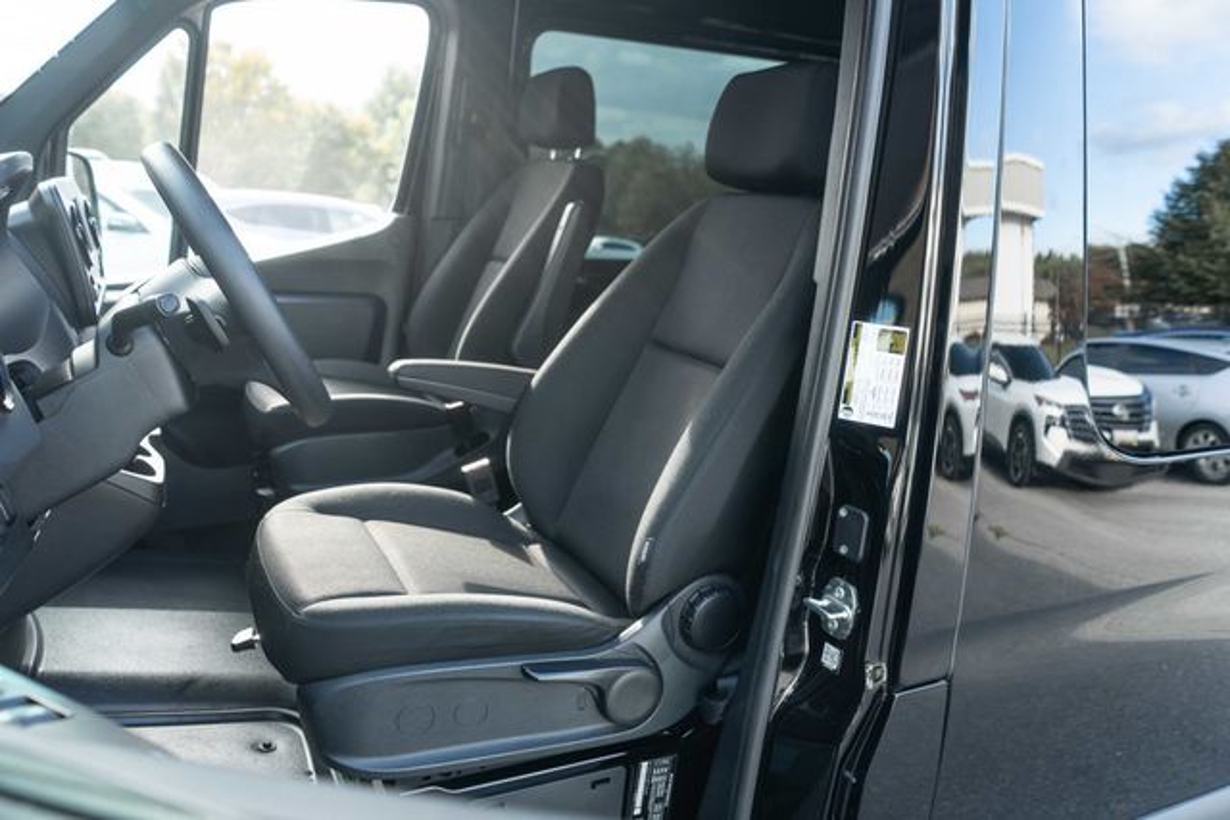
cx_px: 615
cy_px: 410
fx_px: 957
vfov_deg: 46.4
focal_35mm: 28
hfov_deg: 65.5
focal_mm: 28
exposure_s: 1/320
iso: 640
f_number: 4
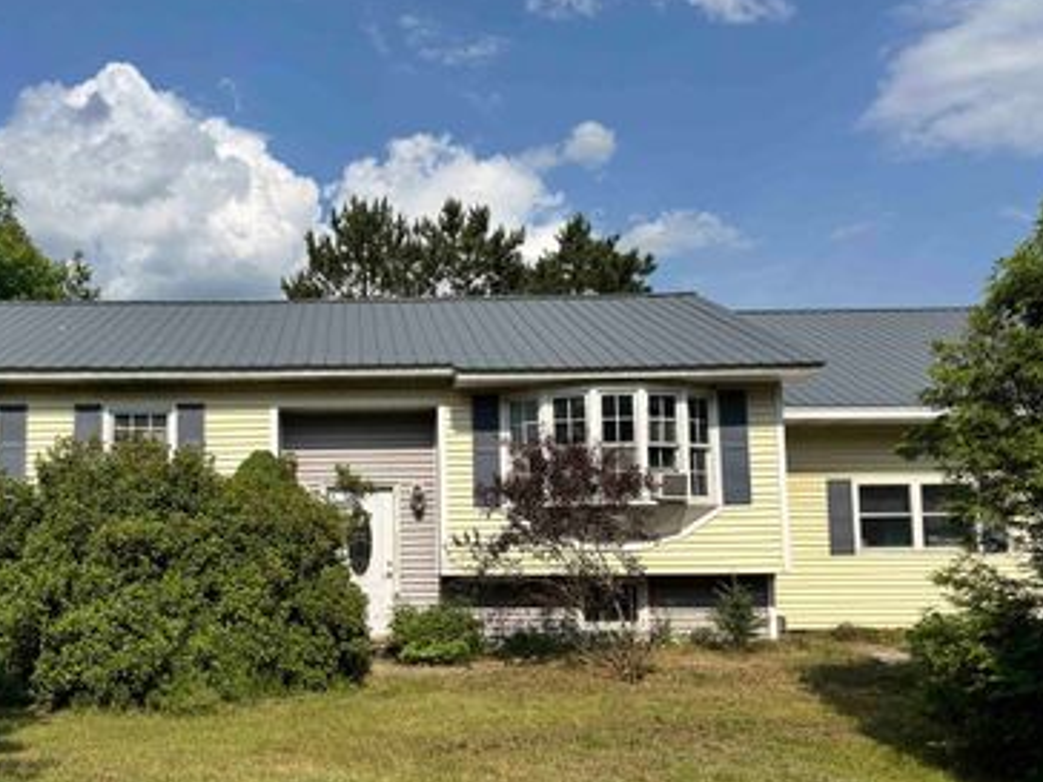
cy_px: 474
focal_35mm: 33
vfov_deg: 42.7
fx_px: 994
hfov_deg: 54.3
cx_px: 355
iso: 80
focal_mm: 6.76
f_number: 1.78
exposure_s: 1/7092
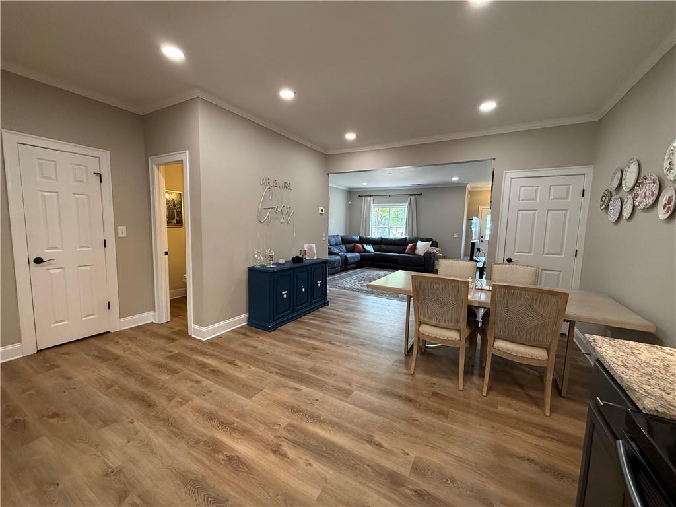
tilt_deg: -5.4
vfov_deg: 85.7
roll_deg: -1.2
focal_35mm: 14
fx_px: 273
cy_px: 254
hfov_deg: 102.1
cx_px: 338
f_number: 2.2
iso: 320
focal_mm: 2.2
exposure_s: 1/120
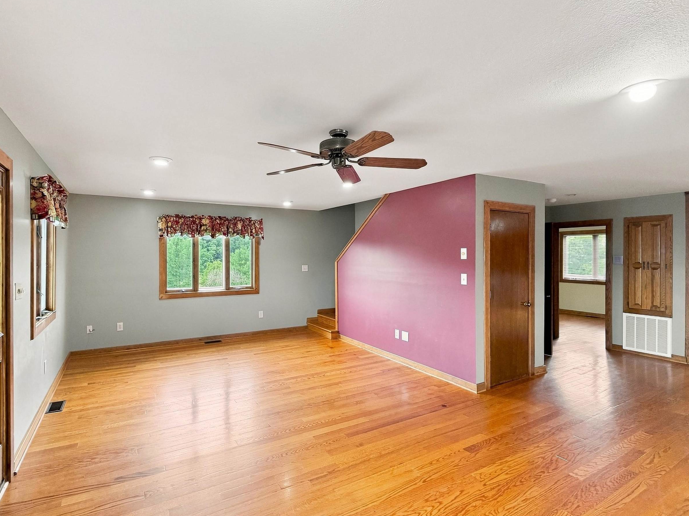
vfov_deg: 71.6
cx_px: 326
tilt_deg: -0.5
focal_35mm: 18
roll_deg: -1.4
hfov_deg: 87.7
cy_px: 259
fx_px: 358
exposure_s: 1/120
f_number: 2.2
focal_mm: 2.2
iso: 320
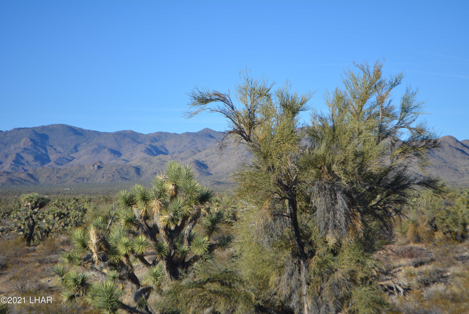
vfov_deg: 16.6
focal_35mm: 82
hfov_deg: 24.6
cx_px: 234
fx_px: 1076
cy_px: 157
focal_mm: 55
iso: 400
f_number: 6.3
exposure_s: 1/1600
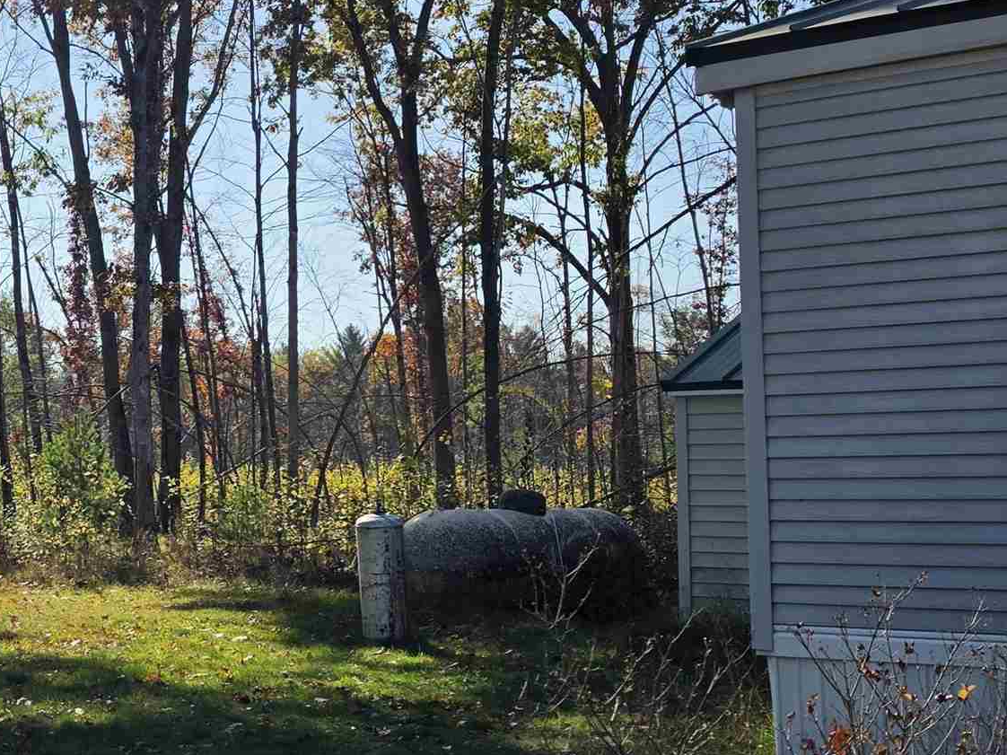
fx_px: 1832
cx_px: -112
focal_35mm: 63
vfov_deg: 23.3
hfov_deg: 27.9
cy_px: 356
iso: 50
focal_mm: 6.5
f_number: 1.4
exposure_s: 1/7939
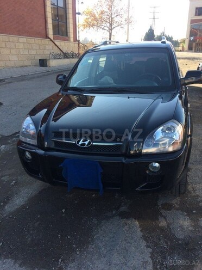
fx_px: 226
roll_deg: +1.6
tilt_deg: -21.1
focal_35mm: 29
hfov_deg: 48.2
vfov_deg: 61.7
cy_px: 135
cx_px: 101
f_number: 2.2
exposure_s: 1/471
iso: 32
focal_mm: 4.15
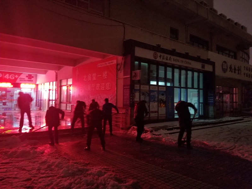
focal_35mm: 26
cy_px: 94
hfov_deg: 67.3
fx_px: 189
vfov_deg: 53.1
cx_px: 126
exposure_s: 1/10
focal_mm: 4.25
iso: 640
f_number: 1.7
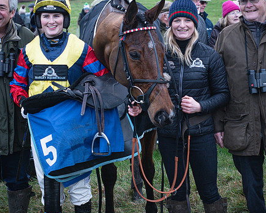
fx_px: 866
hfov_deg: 17.4
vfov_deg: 14.0
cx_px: 152
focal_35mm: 110
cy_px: 103
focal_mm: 50
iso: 400
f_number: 4
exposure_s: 1/690
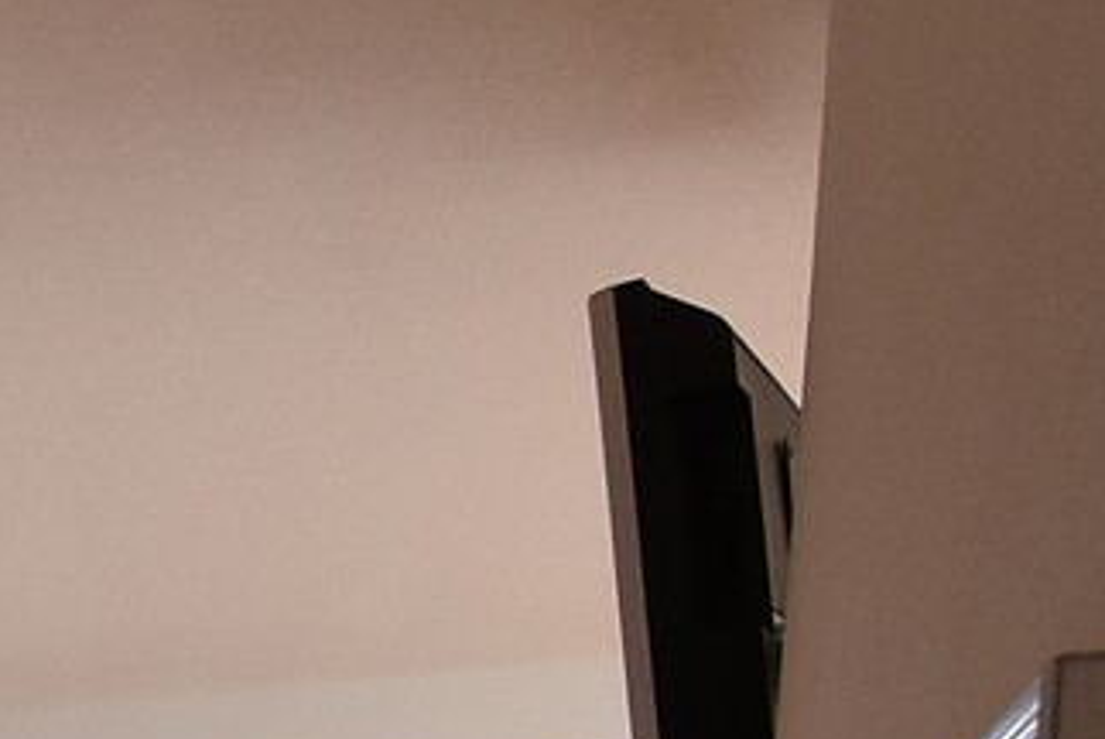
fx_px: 3010
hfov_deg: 16.1
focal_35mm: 98
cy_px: 1936
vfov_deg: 11.1
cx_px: -1102
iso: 800
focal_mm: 11
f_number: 8
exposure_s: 1/320
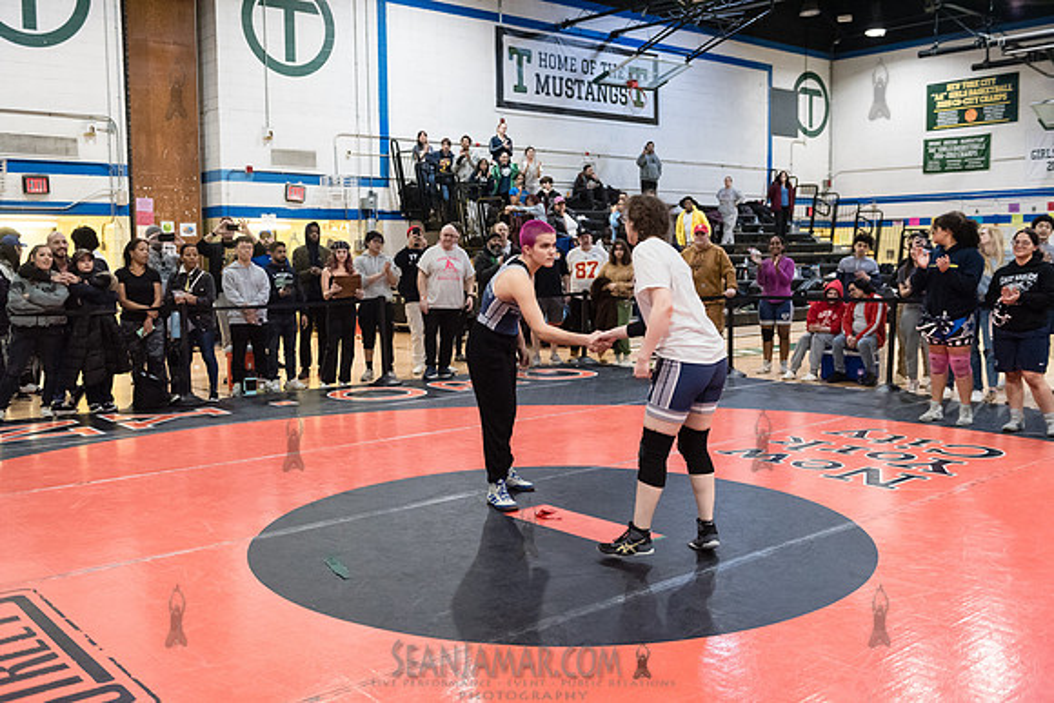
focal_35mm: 35
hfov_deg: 54.4
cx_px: 527
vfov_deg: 37.9
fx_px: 1025
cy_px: 352
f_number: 3.2
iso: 8000
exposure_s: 1/320
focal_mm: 35
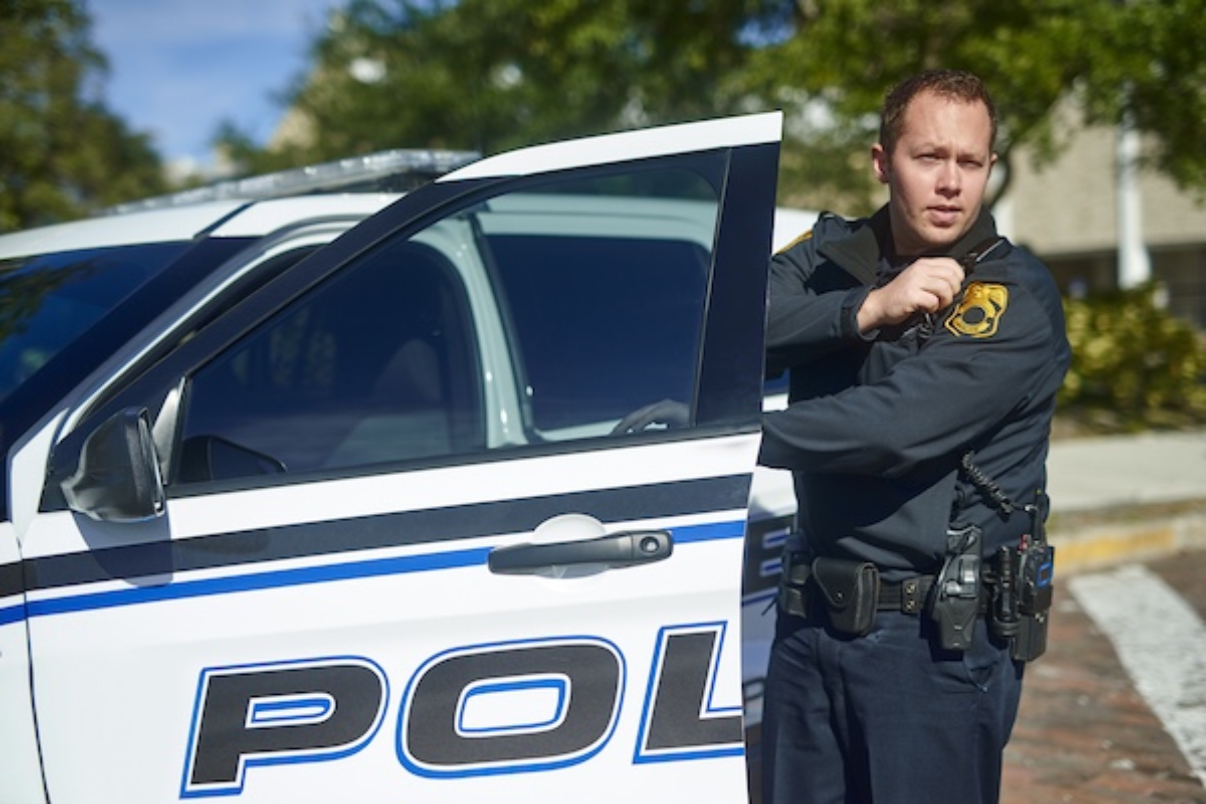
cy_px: 402
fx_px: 1675
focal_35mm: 50
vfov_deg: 27.0
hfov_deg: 39.6
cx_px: 603
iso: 200
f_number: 1.8
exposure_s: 1/8000
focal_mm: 50
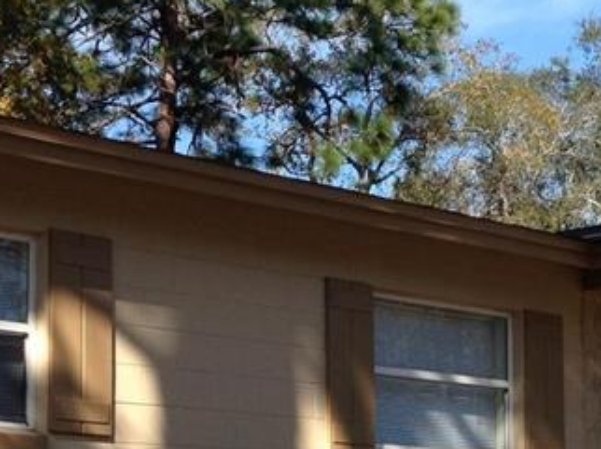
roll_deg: +1.3
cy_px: 455
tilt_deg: +6.8
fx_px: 1822
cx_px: 340
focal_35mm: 105
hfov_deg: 18.7
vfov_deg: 13.9
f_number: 2.4
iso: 50
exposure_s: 1/951
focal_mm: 4.12
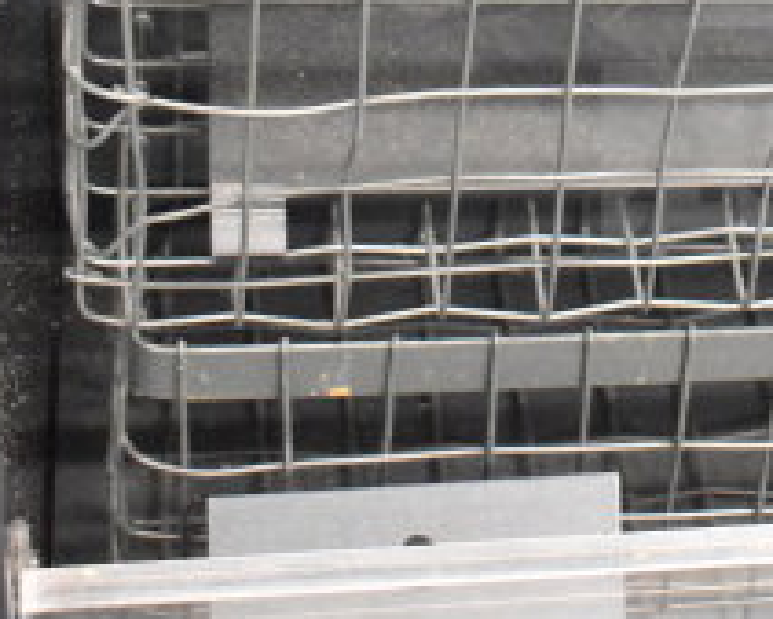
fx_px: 2975
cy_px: -53
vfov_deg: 11.7
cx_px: 1011
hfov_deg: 14.2
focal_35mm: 130
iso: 9000
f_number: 4.5
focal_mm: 32
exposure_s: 1/50
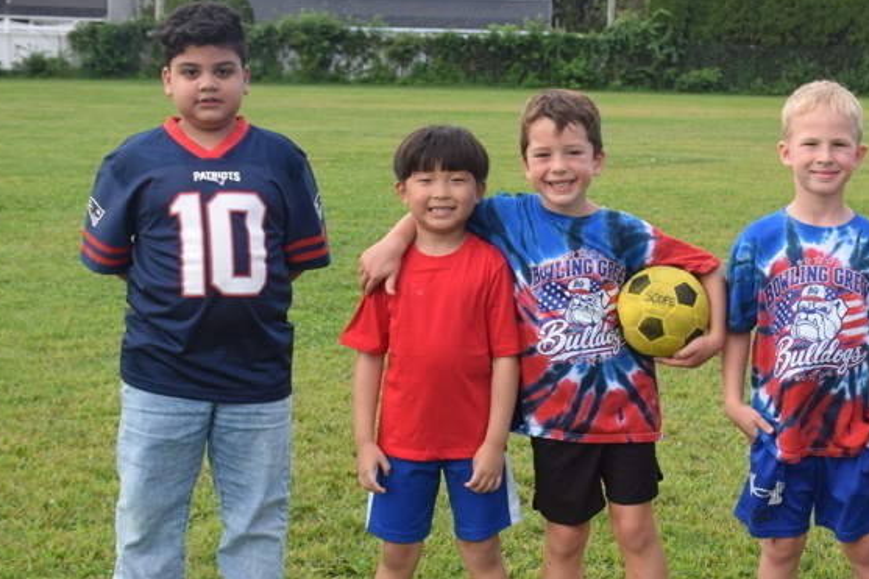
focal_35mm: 69
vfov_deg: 19.7
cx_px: 601
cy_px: 375
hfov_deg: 29.0
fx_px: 1665
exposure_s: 1/250
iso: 280
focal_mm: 32
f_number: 8
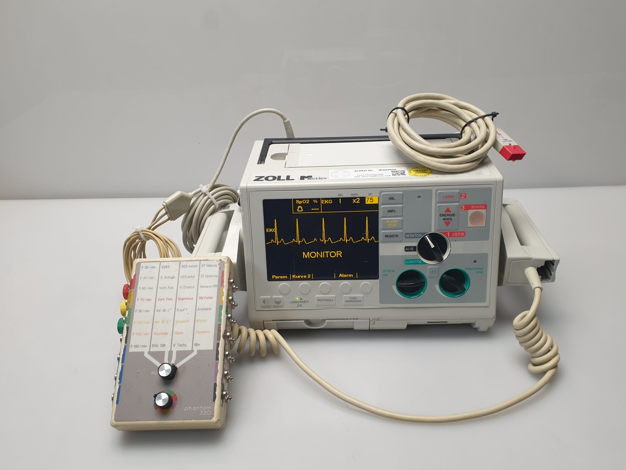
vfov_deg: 49.7
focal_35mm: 28
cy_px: 239
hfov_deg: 63.4
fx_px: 506
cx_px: 318
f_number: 2.4
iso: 64
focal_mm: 4.3
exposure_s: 1/50
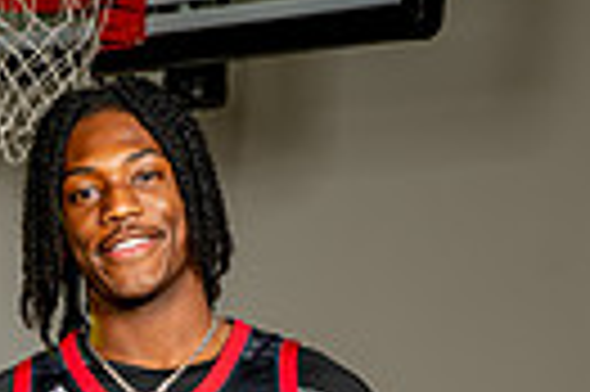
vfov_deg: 5.5
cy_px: 910
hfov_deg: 8.5
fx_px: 3945
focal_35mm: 241
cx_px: 108
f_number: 8
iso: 100
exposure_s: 1/125
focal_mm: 70
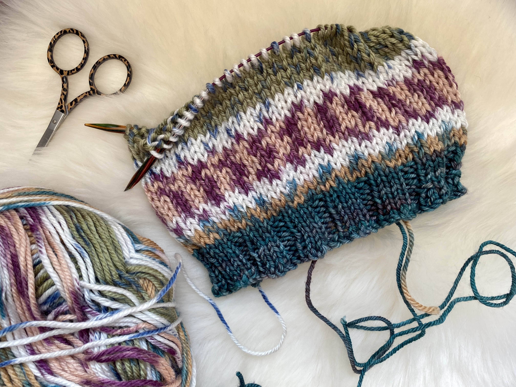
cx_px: 258
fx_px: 388
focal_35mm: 26
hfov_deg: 67.3
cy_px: 194
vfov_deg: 53.1
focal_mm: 4.25
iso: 32
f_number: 1.8
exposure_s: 1/171
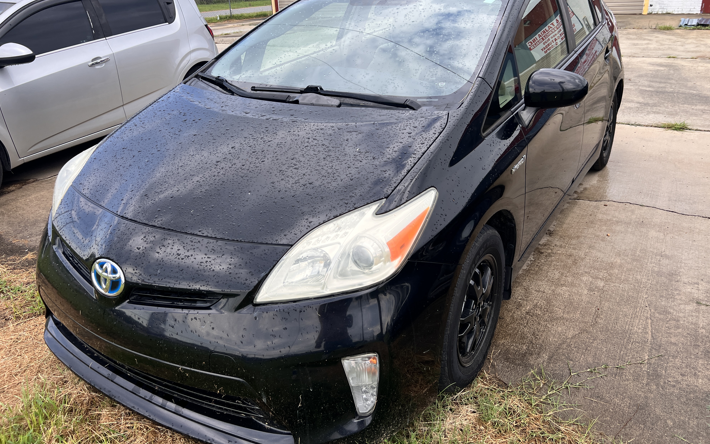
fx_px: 542
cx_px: 355
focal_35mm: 28
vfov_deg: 44.3
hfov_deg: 66.5
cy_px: 179
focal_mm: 5.7
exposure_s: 1/1326
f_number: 1.5
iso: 50
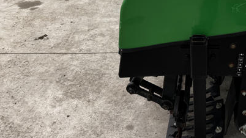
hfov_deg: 37.8
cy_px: 30
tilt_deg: -31.0
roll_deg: +0.4
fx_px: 339
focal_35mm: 52
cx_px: 211
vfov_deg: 22.8
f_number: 1.78
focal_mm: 6.76
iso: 80
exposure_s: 1/120
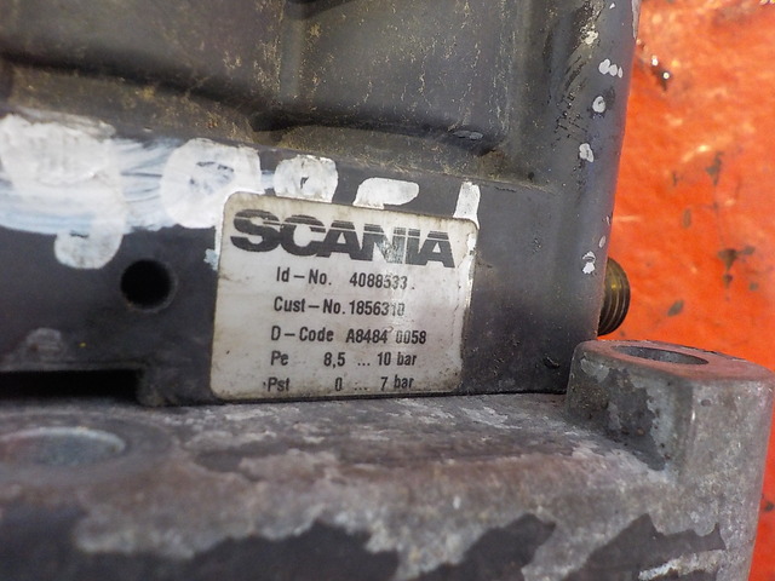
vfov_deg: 46.8
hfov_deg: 60.0
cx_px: 388
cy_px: 290
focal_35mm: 30
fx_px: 672
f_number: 3.3
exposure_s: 1/25
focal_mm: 4.1
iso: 400
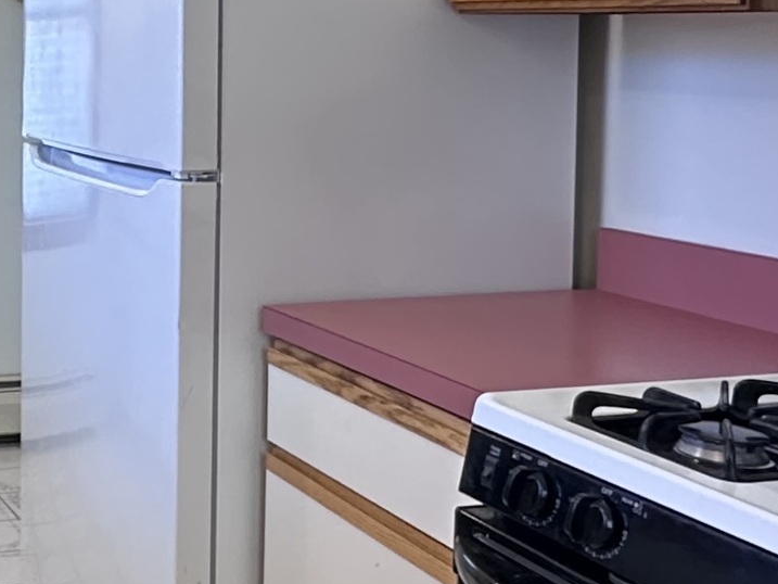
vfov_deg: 23.9
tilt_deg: -2.2
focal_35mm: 60
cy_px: 93
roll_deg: -0.7
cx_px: -100
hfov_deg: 28.8
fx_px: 1349
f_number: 2.2
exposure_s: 1/60
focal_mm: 2.22
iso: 400
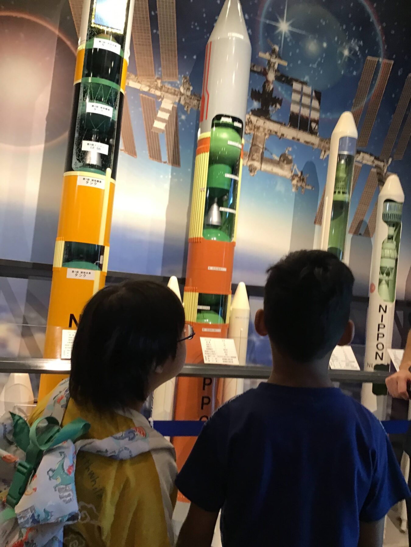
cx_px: 206
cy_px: 274
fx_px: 491
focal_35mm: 31
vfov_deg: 58.4
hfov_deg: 45.4
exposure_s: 1/30
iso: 100
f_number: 2.4
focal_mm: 3.3
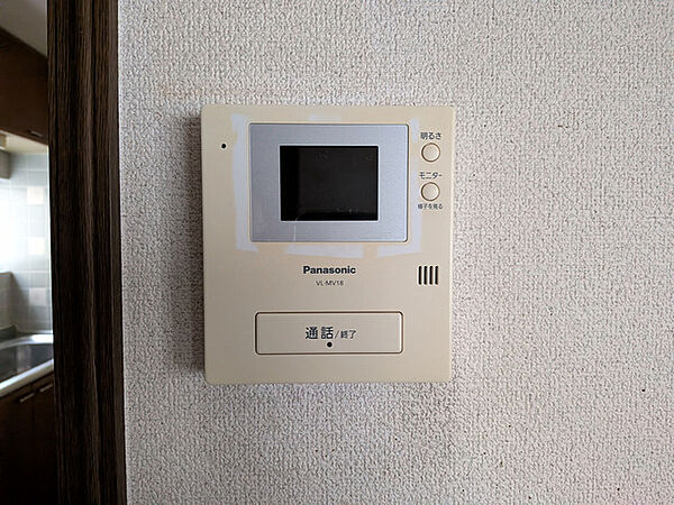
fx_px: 467
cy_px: 252
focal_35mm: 24
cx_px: 337
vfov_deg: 56.8
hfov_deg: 71.6
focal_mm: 4.53
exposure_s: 1/40
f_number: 1.7
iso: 1414
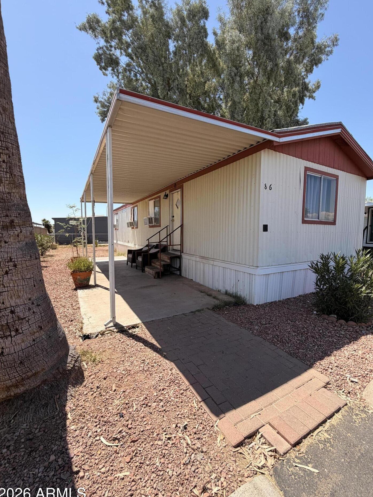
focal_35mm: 15
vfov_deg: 98.2
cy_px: 252
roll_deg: -0.1
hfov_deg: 81.7
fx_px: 216
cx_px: 196
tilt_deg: -4.8
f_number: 2.2
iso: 32
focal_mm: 2.22
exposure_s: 1/770
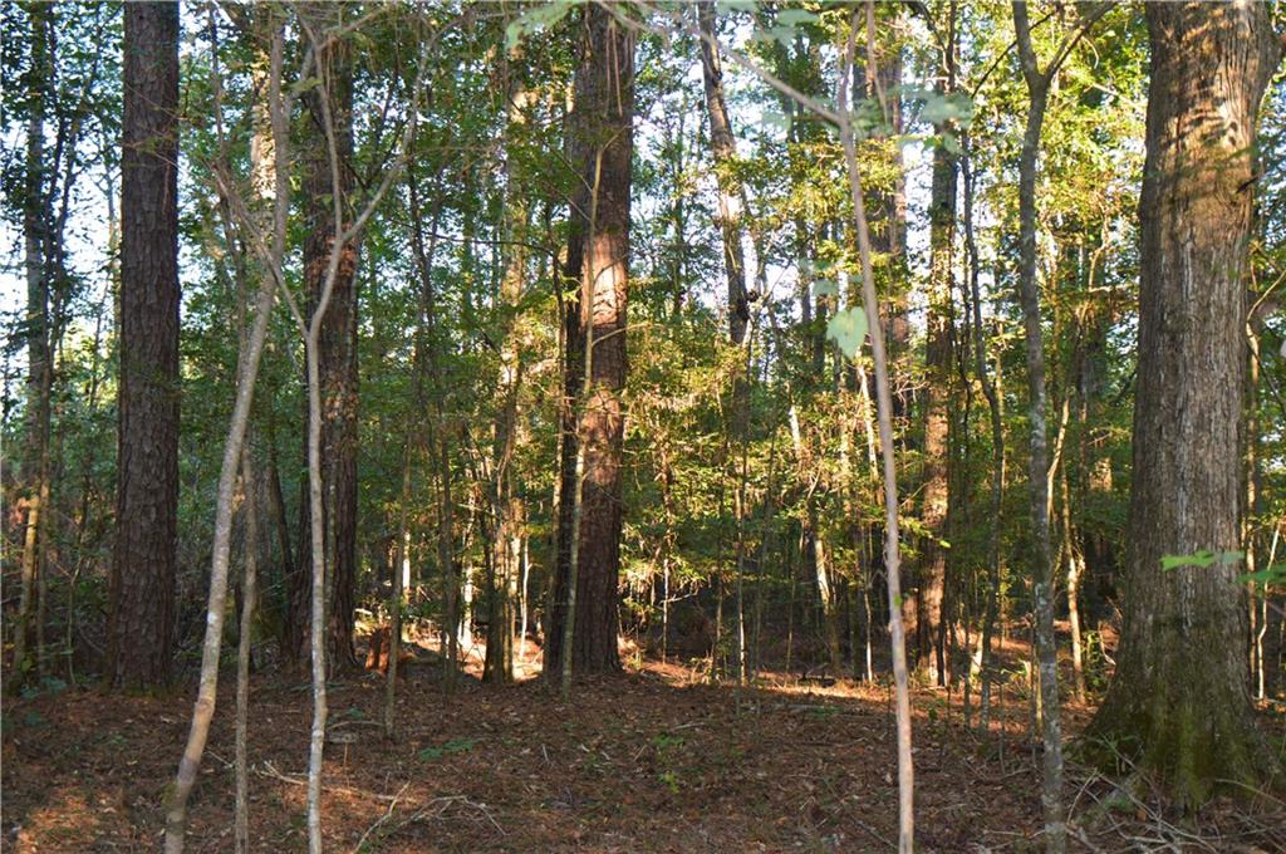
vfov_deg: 31.8
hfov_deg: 46.5
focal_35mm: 42
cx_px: 643
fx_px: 1498
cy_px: 427
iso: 280
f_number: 5
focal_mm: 28
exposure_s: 1/50
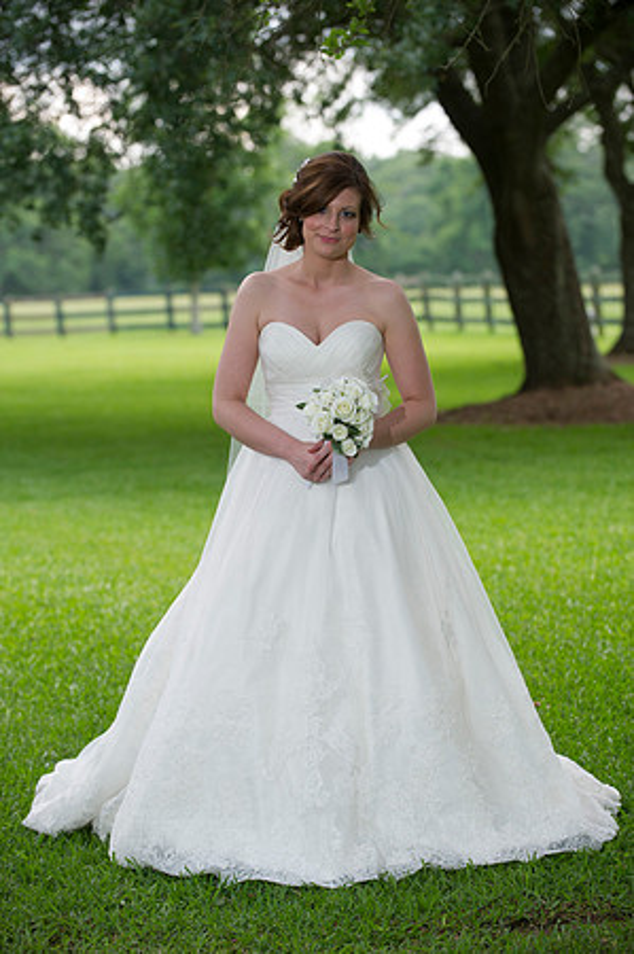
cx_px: 317
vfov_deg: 18.6
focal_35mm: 110
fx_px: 2912
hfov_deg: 12.4
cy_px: 477
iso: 500
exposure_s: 1/320
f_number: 3.5
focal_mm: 110
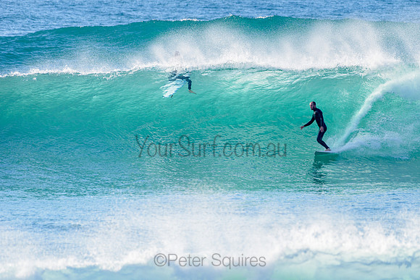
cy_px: 130
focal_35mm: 613
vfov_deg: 2.2
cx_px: 258
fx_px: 7156
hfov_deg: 3.4
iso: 320
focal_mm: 500
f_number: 5.6
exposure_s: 1/2000
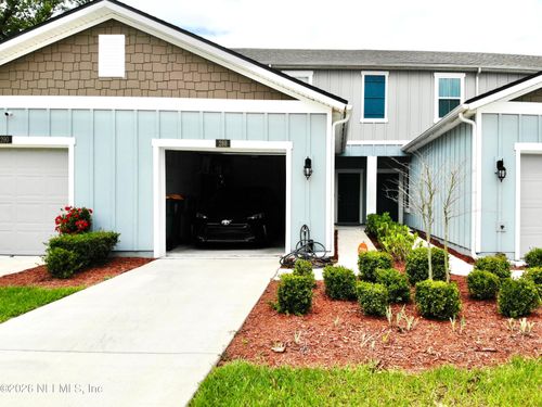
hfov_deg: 71.6
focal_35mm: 24
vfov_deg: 56.8
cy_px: 204
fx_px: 376
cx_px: 271
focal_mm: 4.5
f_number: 2.8
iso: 100
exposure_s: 1/1272
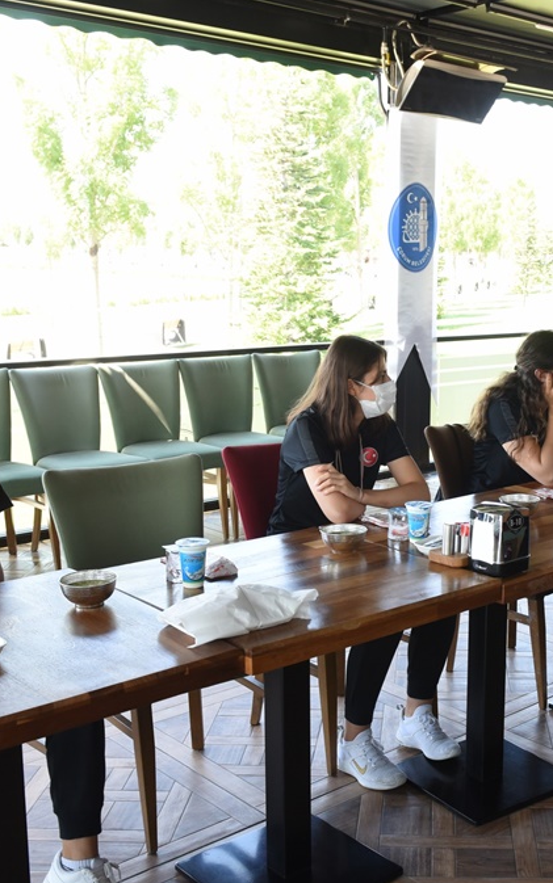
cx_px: 453
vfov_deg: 44.4
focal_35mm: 45
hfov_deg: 27.9
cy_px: 446
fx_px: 1084
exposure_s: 1/200
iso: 1000
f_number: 6.3
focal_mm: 29
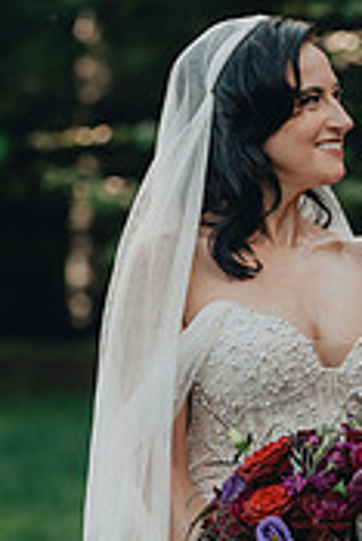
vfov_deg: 6.4
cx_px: 430
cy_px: 288
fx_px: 4832
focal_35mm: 321
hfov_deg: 4.3
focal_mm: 125
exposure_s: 1/500
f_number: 4
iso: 800
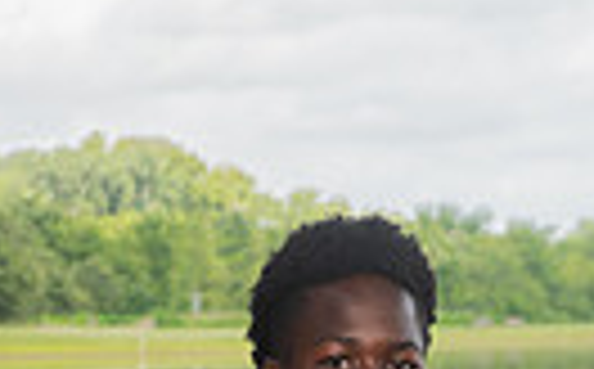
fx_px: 3265
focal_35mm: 202
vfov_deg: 6.2
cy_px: 918
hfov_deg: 10.3
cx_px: 522
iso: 320
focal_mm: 58
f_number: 7.1
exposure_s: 1/320
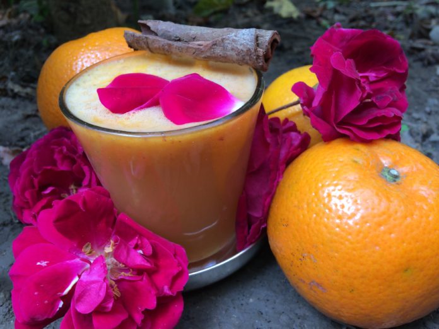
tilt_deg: -33.6
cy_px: 164
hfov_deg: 61.7
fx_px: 368
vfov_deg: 48.2
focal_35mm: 29
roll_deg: +2.3
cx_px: 220
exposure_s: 1/100
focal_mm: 4.15
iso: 50
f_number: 2.2
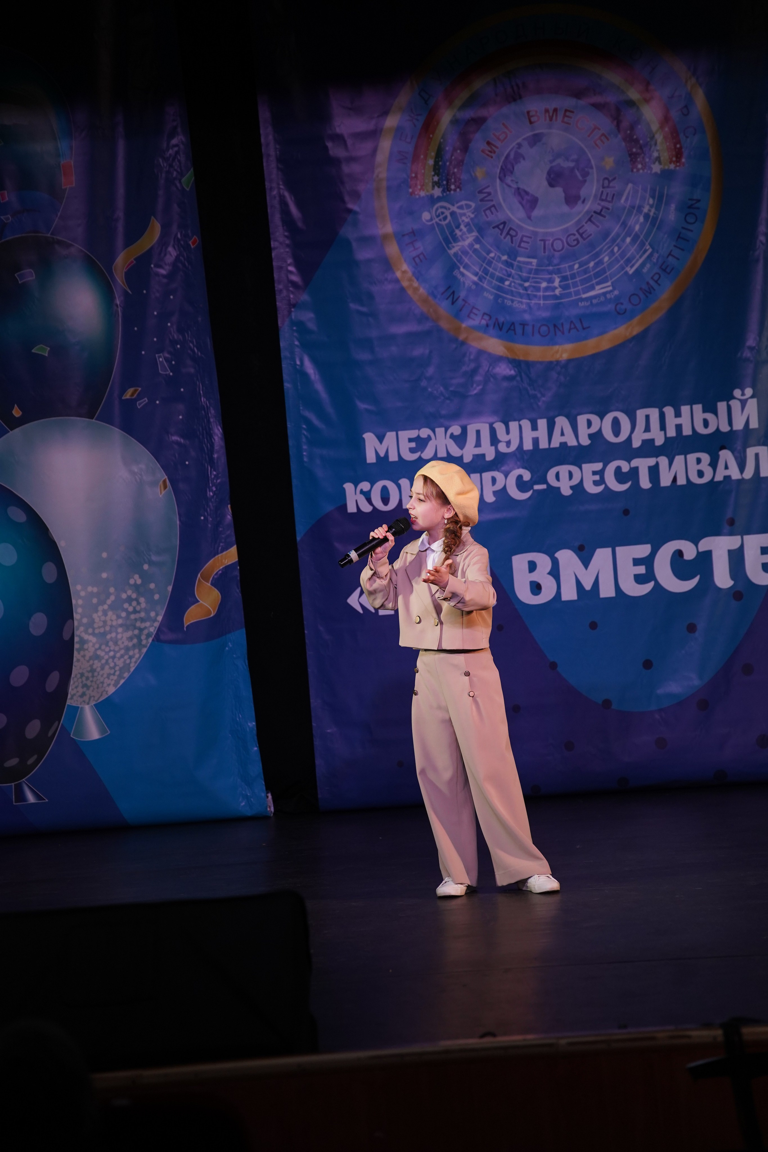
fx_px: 4800
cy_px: 576
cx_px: 384
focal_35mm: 150
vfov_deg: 13.7
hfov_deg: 9.1
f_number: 4
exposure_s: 1/400
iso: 1600
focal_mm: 150
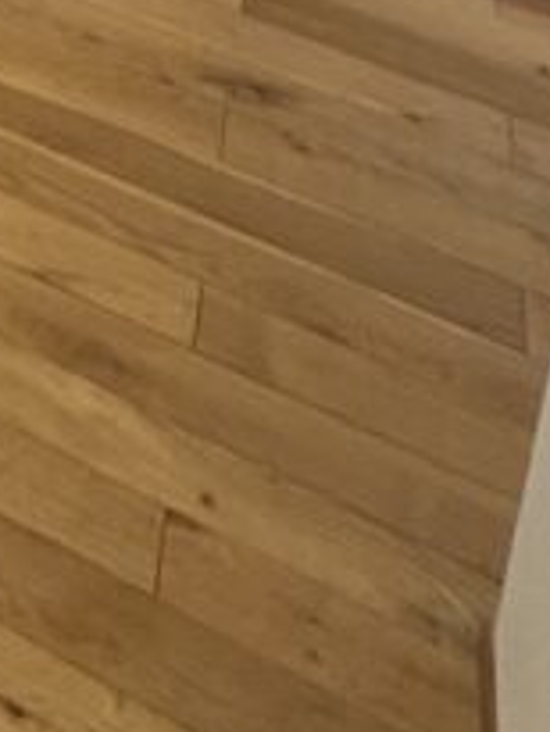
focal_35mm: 70
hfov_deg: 18.5
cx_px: -282
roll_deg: -4.1
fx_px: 1481
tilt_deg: -9.2
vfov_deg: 16.1
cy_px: -939
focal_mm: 2.22
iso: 200
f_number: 2.2
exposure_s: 1/60
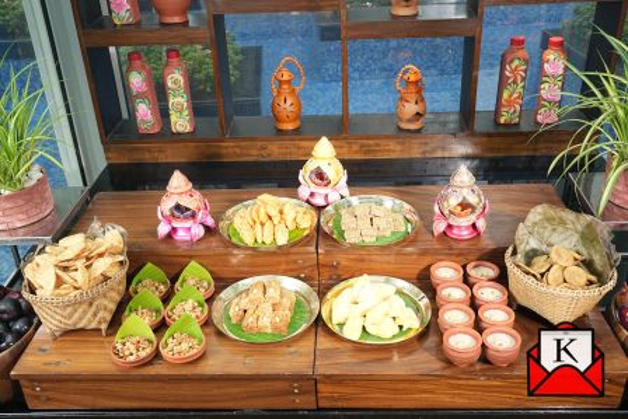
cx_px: 314
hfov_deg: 52.6
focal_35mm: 36
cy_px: 210
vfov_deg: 36.5
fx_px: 635
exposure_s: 1/100
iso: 800
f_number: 8
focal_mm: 36.4
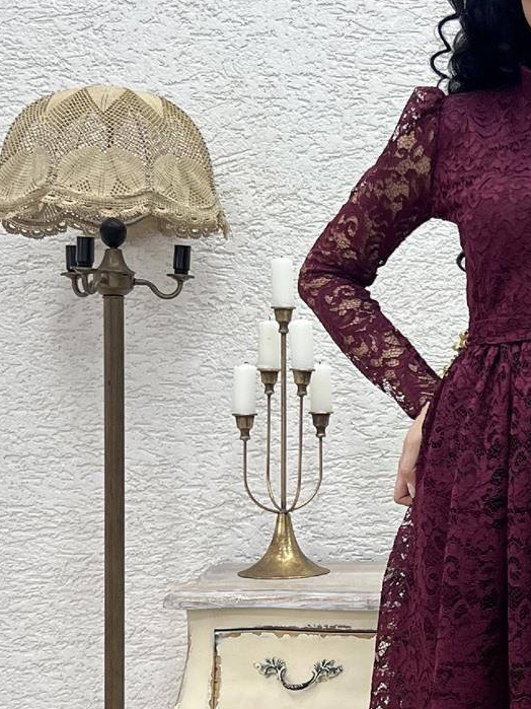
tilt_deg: -1.0
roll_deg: +0.5
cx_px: 569
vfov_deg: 31.1
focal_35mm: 60
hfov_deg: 23.1
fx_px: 1228
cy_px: 600
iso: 50
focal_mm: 5.7
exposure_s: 1/344
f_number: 1.5
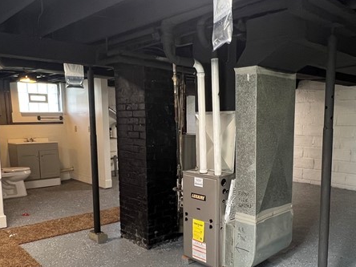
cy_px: 168
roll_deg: +0.8
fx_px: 309
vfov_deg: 46.4
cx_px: 189
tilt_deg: -9.8
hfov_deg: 59.9
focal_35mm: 30
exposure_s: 1/60
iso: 200
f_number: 1.8
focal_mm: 1.57
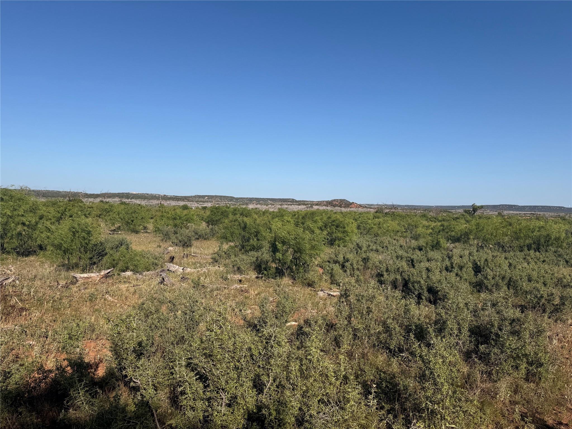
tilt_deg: -0.3
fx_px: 397
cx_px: 286
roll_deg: -1.3
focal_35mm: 24
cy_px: 214
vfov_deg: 56.8
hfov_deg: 71.6
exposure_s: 1/6173
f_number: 1.78
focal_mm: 6.76
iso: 80
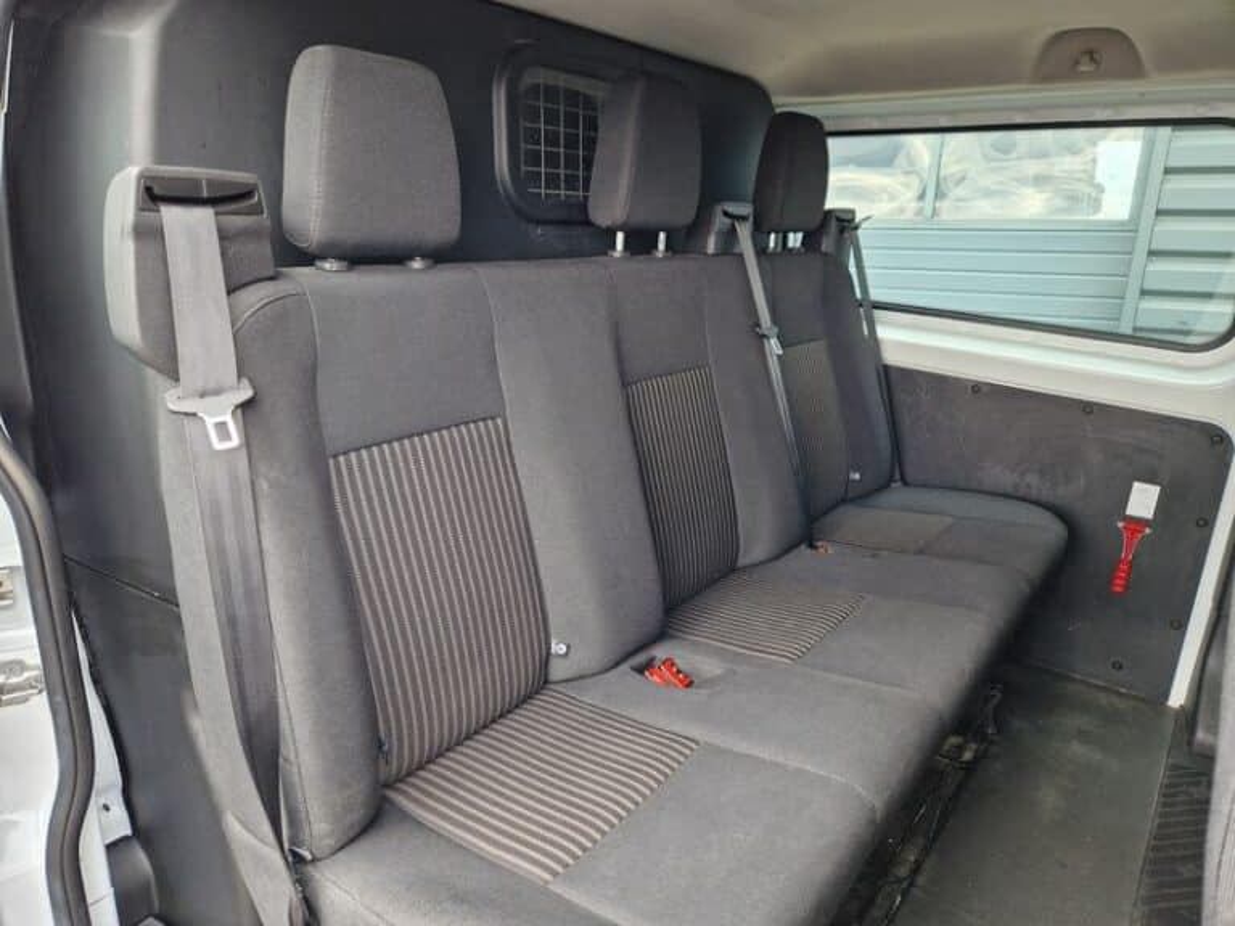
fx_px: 821
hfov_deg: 73.9
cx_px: 618
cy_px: 463
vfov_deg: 58.9
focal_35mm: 23
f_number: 1.8
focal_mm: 5.4
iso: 64
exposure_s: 1/180
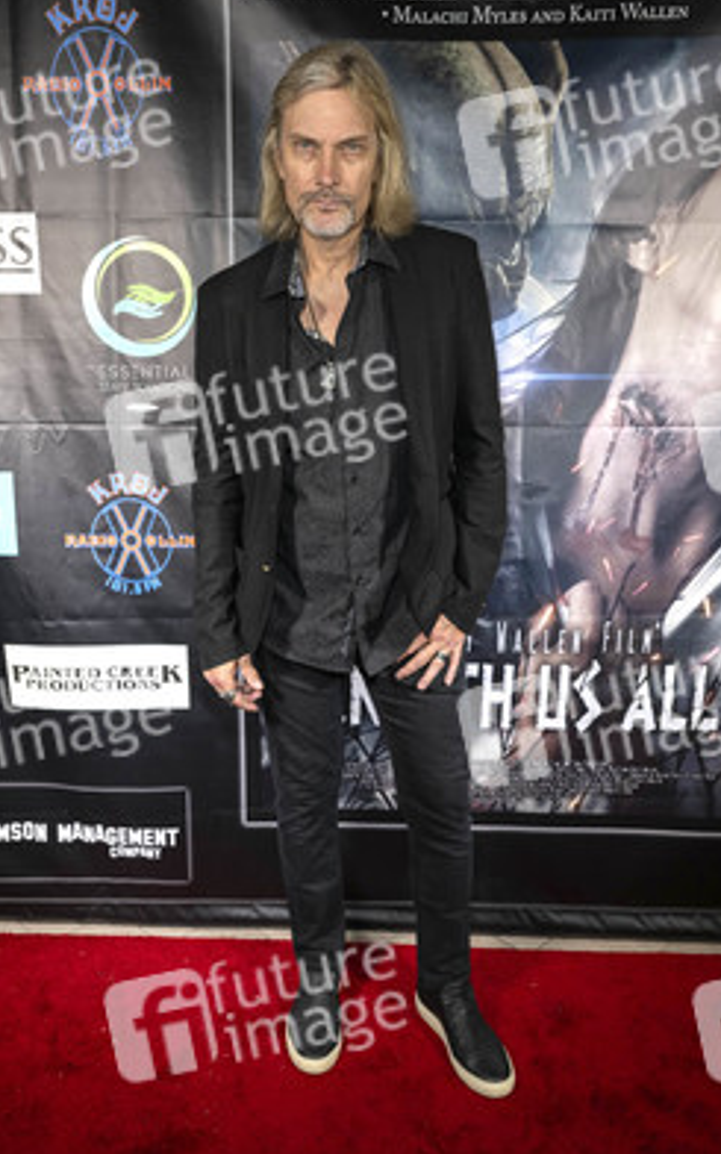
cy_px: 571
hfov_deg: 45.2
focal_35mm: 28
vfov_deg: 67.4
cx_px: 341
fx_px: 865
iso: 800
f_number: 5.6
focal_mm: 26.5
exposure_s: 1/200
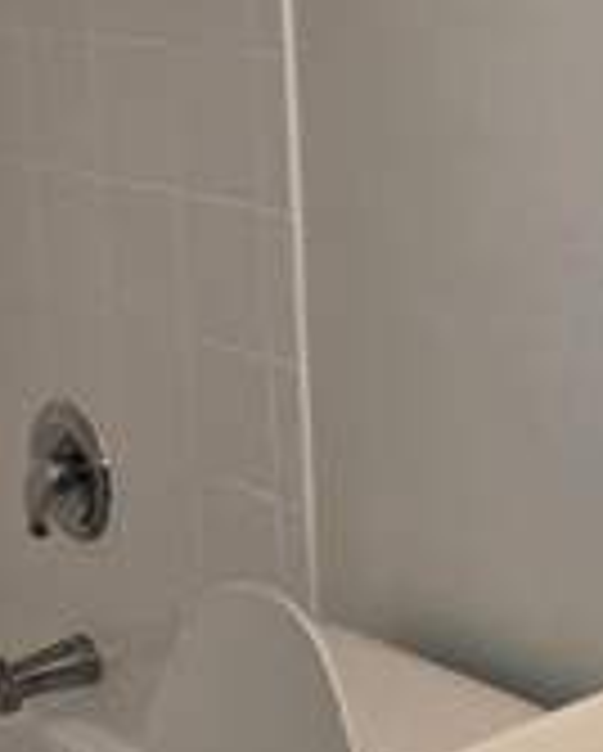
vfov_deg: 22.1
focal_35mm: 86
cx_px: 490
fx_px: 1915
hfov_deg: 17.7
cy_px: 495
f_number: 1.8
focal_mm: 5.4
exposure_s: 1/60
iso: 100
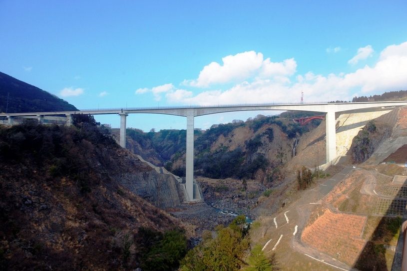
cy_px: 136
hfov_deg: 67.4
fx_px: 305
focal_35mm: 27
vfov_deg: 47.9
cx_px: 204
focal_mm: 18
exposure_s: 1/125
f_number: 11
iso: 200
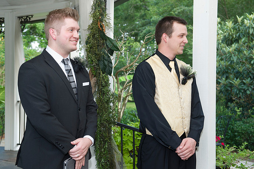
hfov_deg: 38.2
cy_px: 84
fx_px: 367
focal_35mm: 52
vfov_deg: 26.0
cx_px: 127
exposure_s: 1/100
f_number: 5
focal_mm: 52
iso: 800
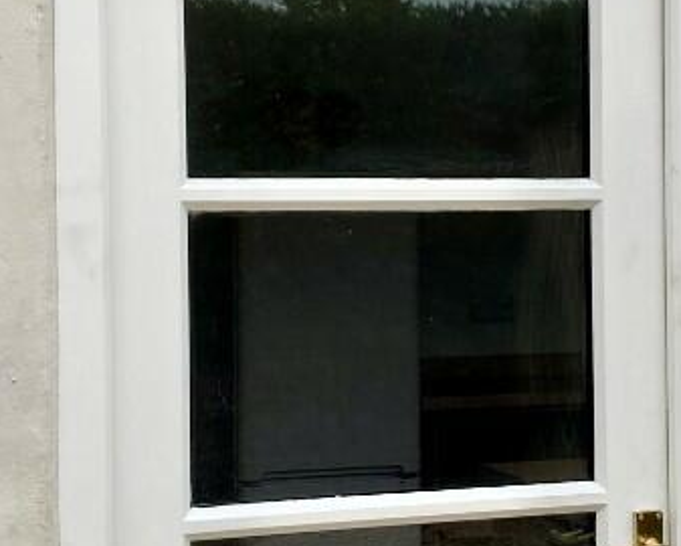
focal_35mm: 77
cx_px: 368
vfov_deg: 19.9
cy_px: 267
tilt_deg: +0.2
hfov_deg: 24.7
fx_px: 1553
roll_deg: +0.8
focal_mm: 4.25
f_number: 1.8
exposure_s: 1/249
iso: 32
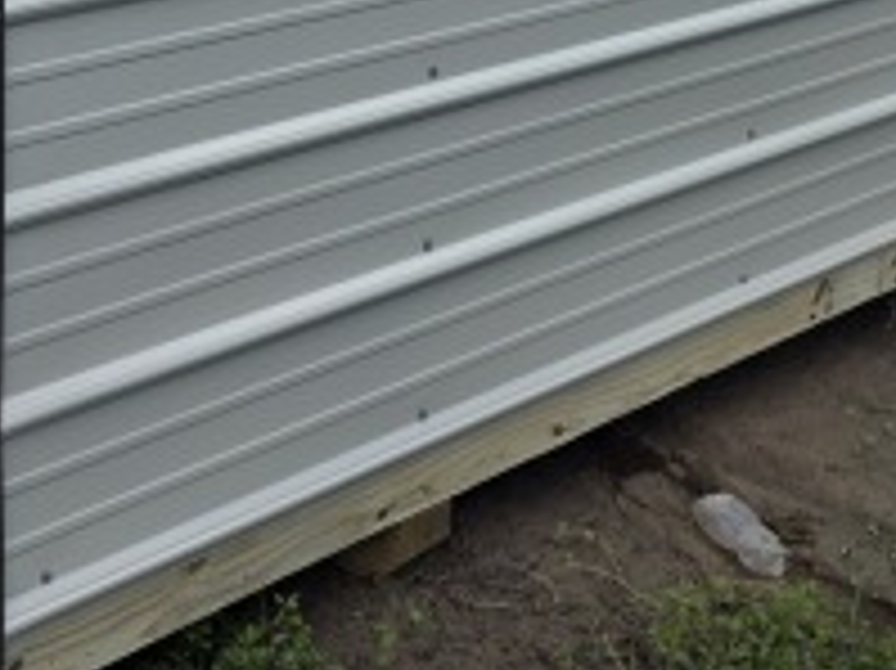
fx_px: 1914
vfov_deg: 17.9
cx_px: 194
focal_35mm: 74
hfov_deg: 25.9
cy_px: -310
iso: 80
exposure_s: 1/3972
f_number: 1.7
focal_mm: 6.3
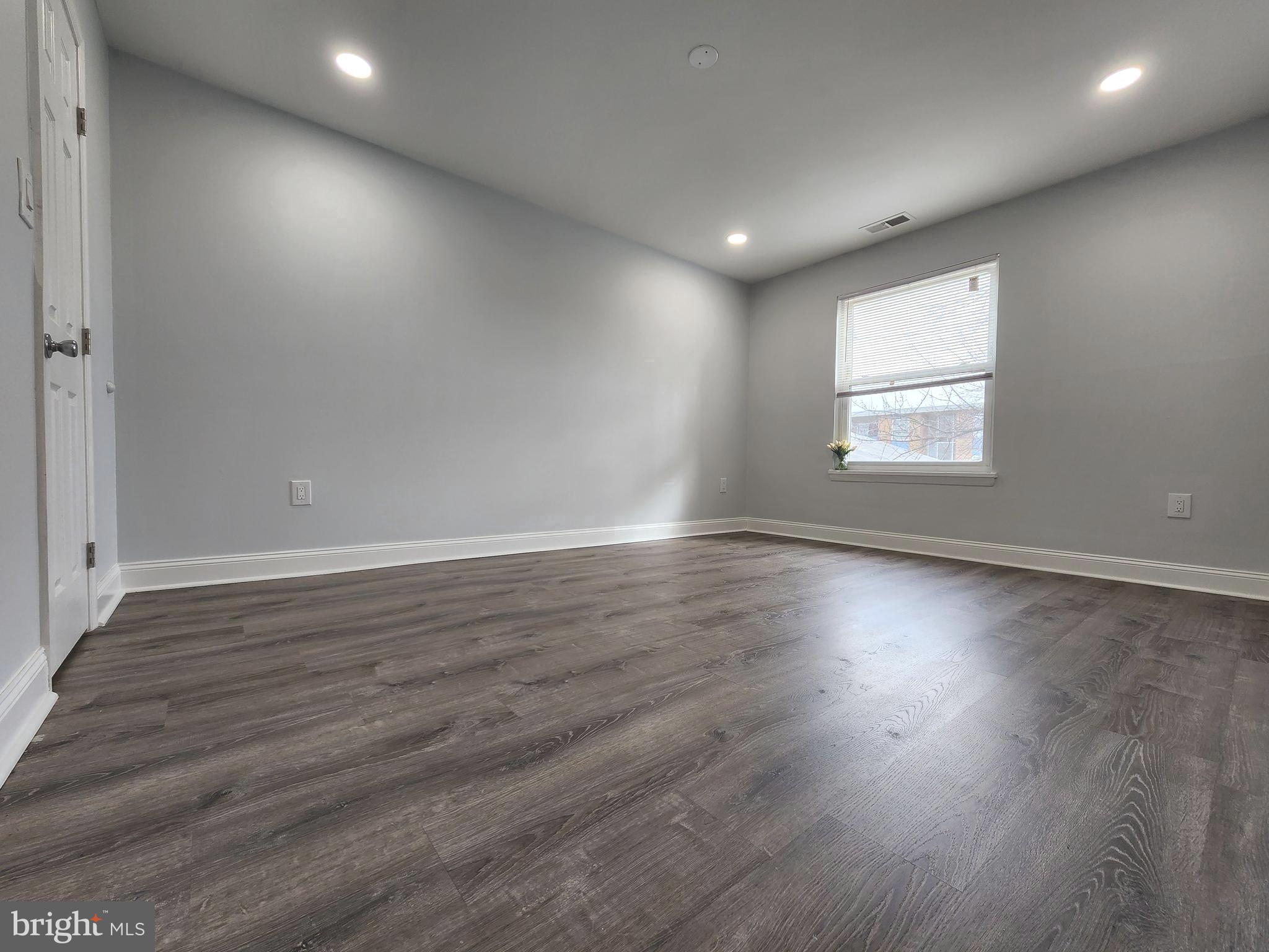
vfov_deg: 89.9
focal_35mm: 13
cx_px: 634
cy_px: 476
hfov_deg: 106.2
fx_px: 477
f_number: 2.2
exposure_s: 1/60
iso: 64
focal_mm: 2.2
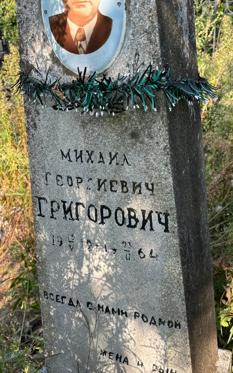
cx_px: 140
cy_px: 186
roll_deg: +1.9
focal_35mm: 37
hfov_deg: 34.3
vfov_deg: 52.8
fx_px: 376
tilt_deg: -21.8
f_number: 1.6
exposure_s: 1/654
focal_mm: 5.96
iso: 50
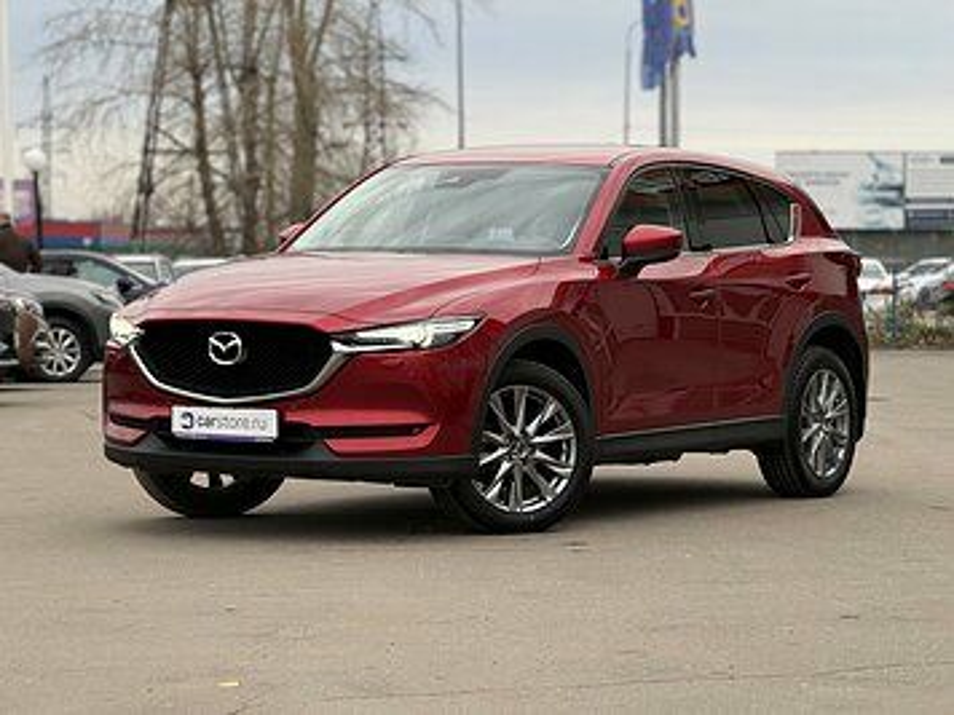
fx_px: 3307
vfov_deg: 12.3
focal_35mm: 120
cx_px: 477
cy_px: 358
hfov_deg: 16.4
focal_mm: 15.66
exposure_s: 1/188
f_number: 2.8
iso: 50
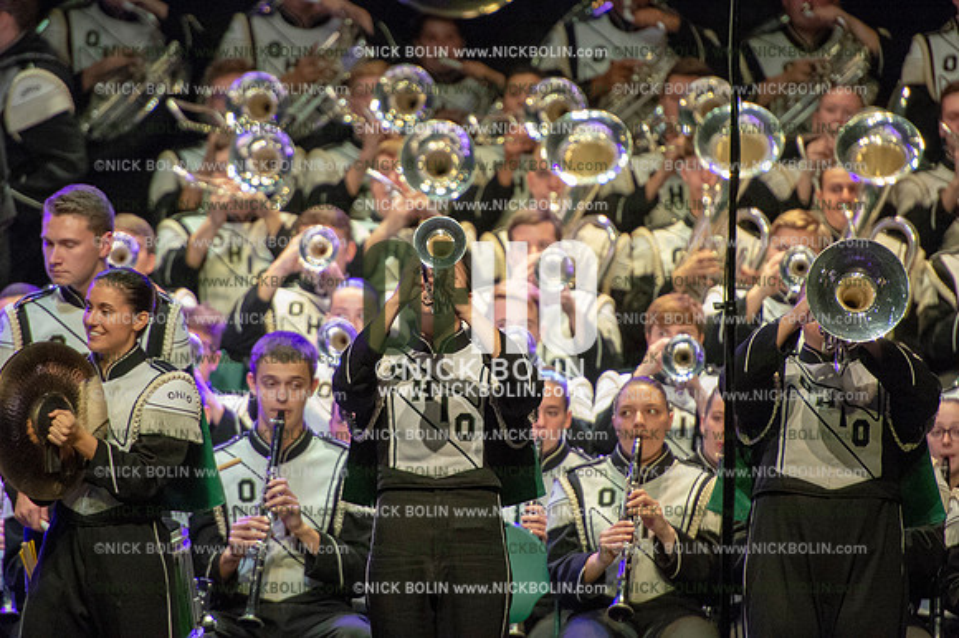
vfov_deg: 3.4
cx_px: 480
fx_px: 10649
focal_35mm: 400
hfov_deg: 5.2
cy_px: 319
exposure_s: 1/320
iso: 8000
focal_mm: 400
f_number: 5.6
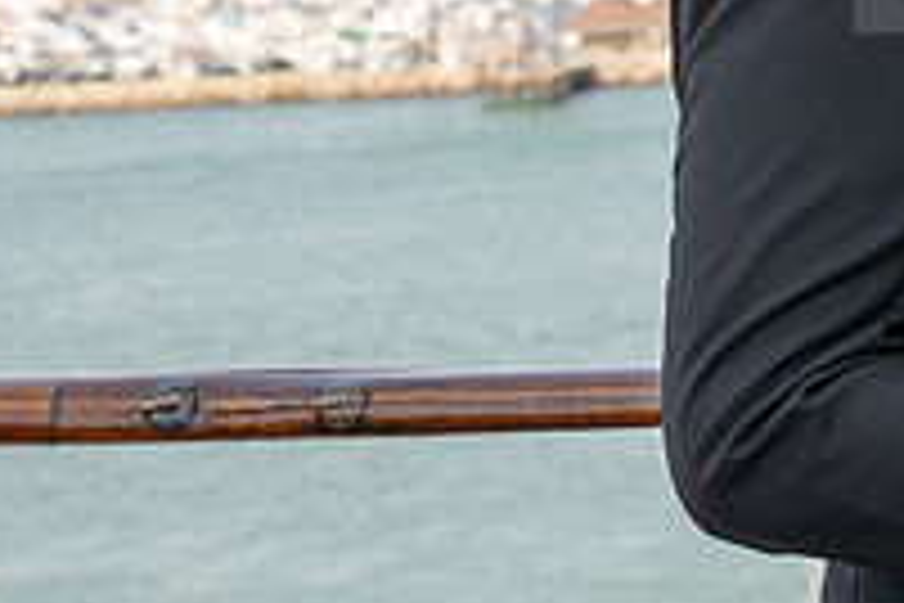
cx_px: 1246
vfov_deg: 6.8
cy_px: -74
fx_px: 5072
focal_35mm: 202
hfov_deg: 9.9
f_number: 9
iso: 200
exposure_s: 1/200
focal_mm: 70
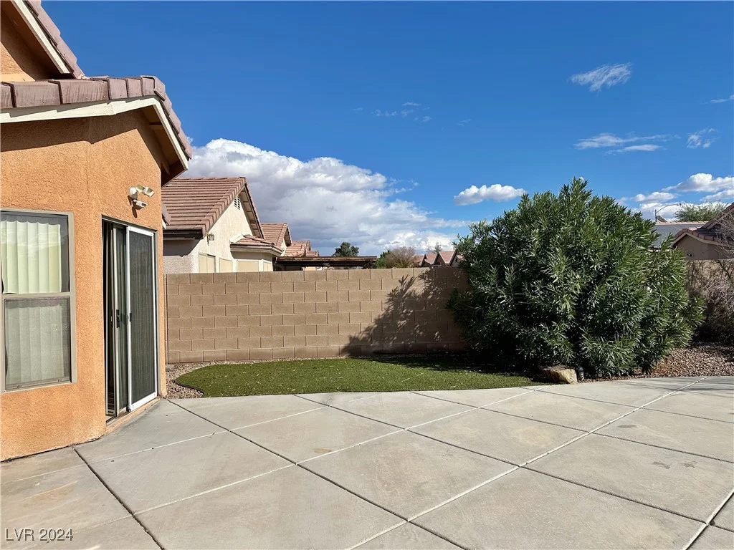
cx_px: 367
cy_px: 275
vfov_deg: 56.8
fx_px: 509
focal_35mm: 24
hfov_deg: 71.6
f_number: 1.78
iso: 80
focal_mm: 6.86
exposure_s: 1/8929
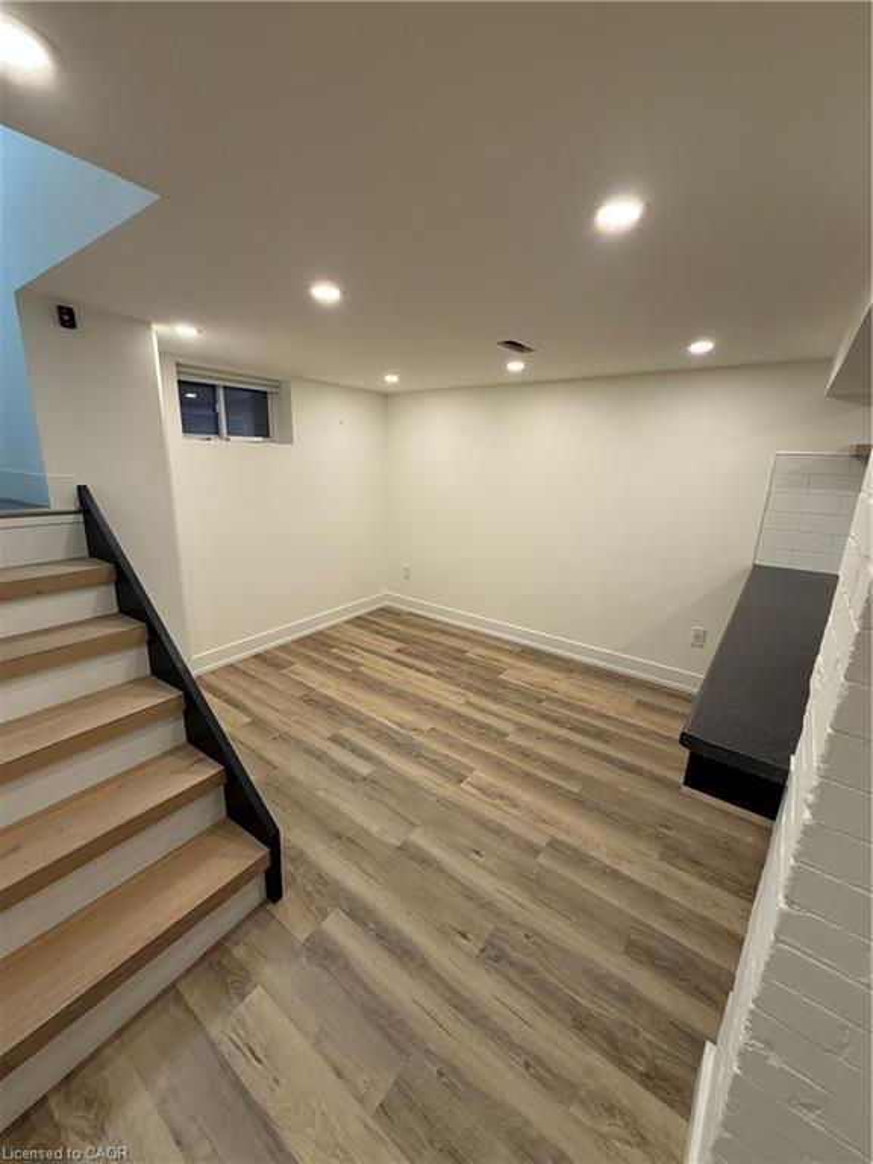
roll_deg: -1.0
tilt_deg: -14.4
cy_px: 582
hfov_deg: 85.7
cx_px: 436
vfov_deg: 102.1
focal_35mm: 14
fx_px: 471
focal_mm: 2.22
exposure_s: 1/120
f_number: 2.2
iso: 160
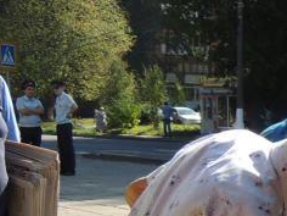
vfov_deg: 13.7
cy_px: 275
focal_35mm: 104
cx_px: 491
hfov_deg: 16.3
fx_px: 862
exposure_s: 1/800
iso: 100
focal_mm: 4.3
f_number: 2.8
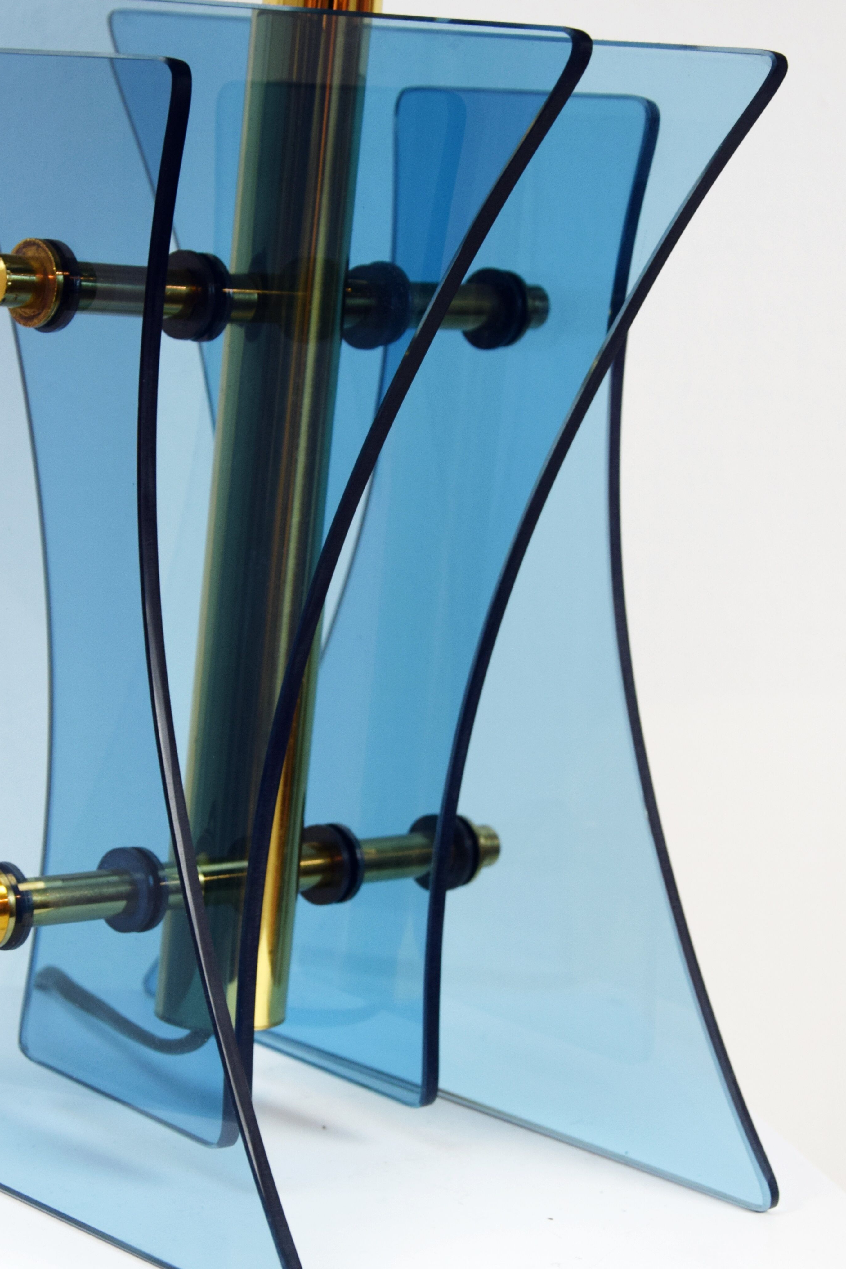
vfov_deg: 23.1
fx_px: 3102
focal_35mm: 88
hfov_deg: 15.5
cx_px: 306
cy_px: 686
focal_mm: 40
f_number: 6.3
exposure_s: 1/125
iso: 400
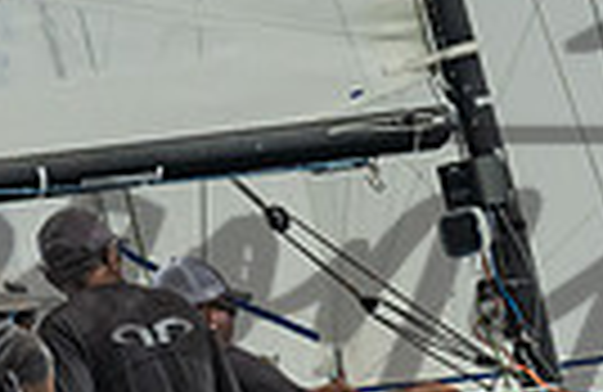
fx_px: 17014
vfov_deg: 1.3
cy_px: 230
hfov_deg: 2.0
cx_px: 88
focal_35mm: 1024
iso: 800
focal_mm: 200
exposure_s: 1/3200
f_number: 9
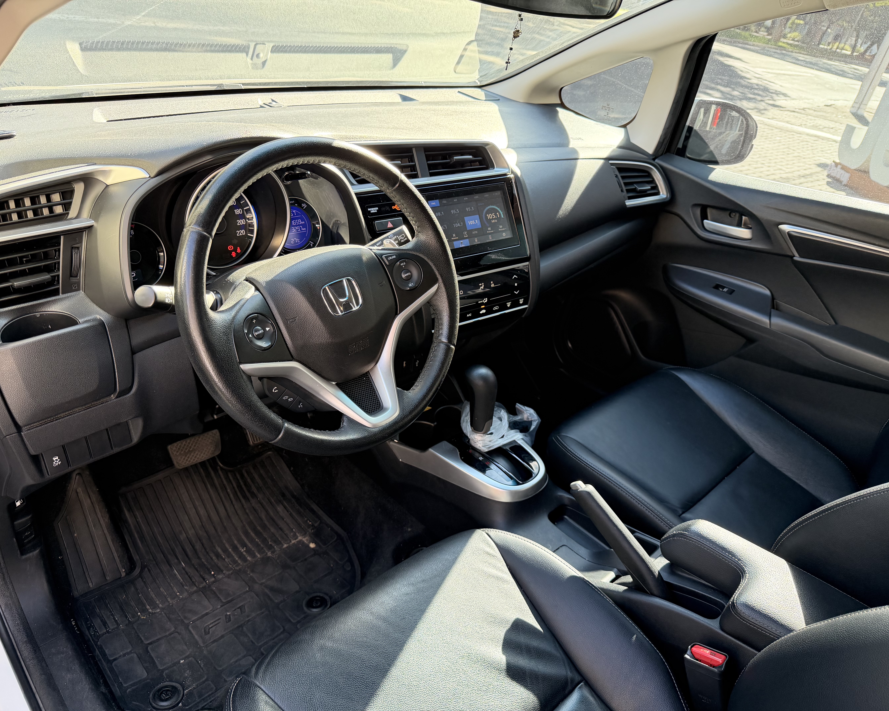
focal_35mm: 25
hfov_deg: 68.1
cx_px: 431
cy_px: 356
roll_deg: -12.7
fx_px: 658
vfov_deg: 56.8
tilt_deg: -31.4
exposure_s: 1/204
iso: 200
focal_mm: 6.76
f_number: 1.78
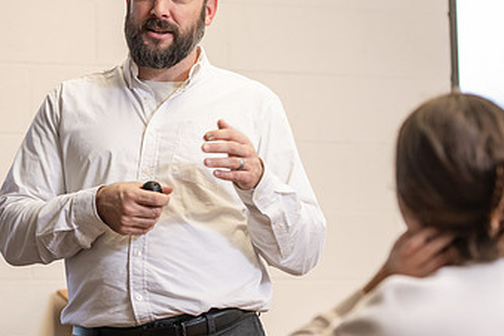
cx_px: 186
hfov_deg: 13.3
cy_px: 139
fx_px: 2156
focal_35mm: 154
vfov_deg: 8.9
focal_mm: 90
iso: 1000
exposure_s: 1/200
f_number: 3.2
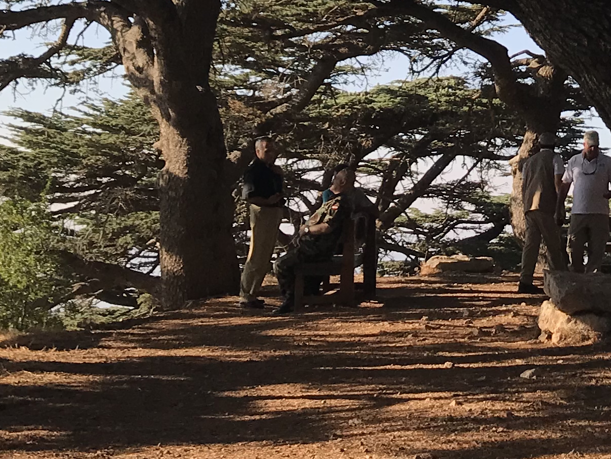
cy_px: -217
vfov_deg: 14.7
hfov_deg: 20.5
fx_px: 1659
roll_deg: -2.3
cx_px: 544
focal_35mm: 94
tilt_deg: +13.6
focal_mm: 3.99
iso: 20
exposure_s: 1/1212
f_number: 1.8
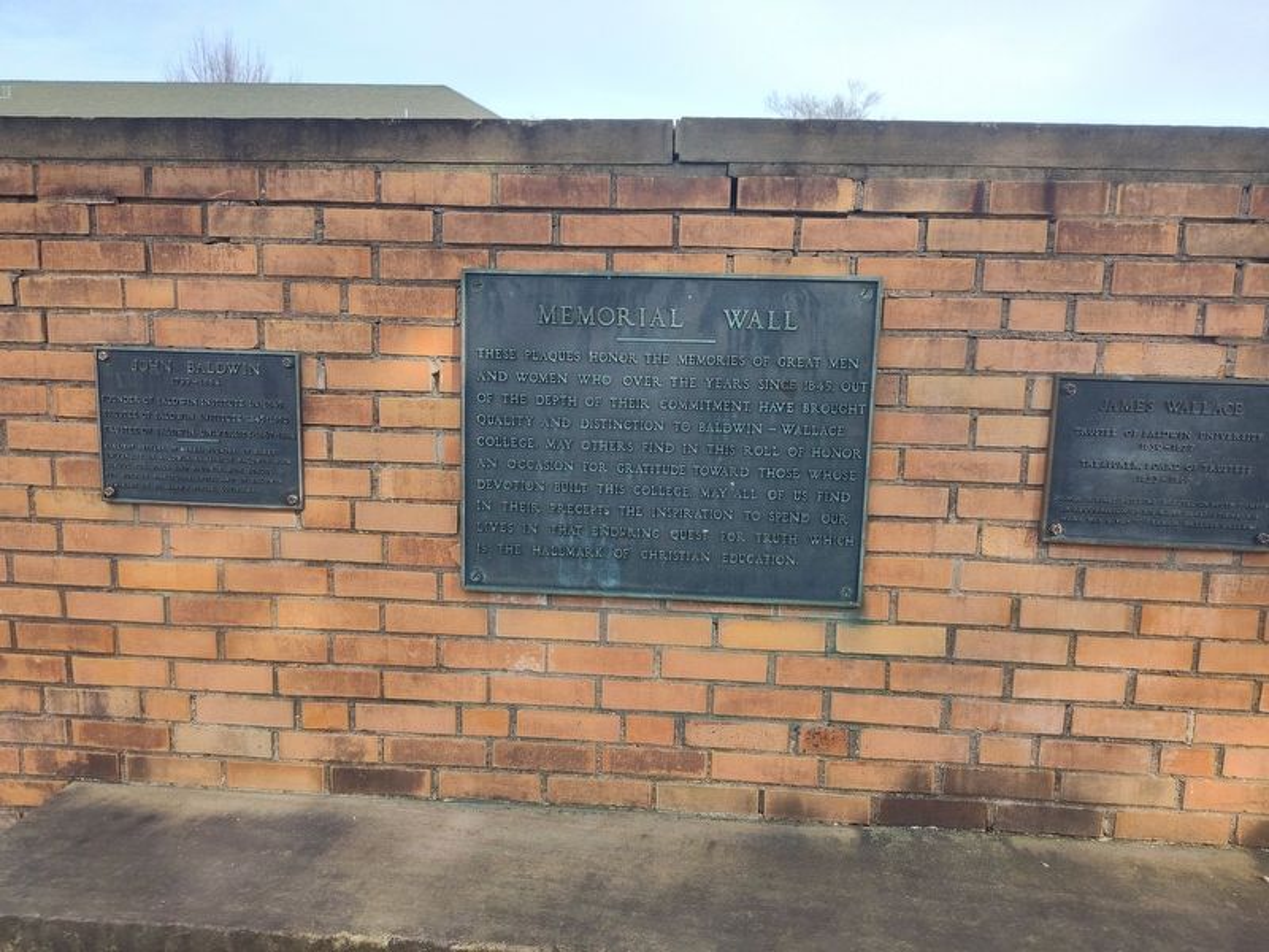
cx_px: 634
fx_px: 843
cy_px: 476
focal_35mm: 23
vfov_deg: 58.9
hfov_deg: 73.9
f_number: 1.8
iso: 100
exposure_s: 1/381
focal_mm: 5.56
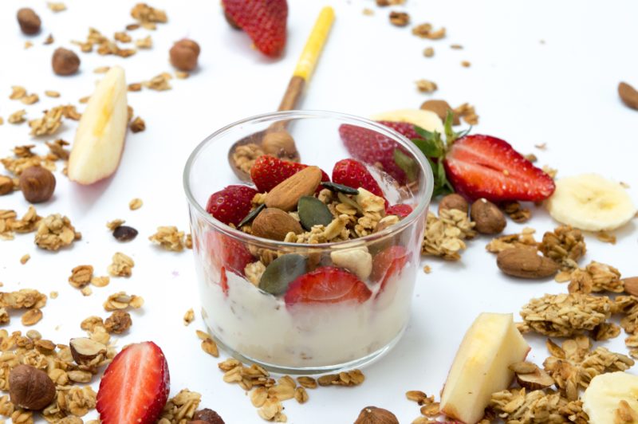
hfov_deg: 24.6
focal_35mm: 82
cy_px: 212
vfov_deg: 16.5
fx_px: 1461
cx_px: 319
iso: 800
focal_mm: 55
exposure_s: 1/80
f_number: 10
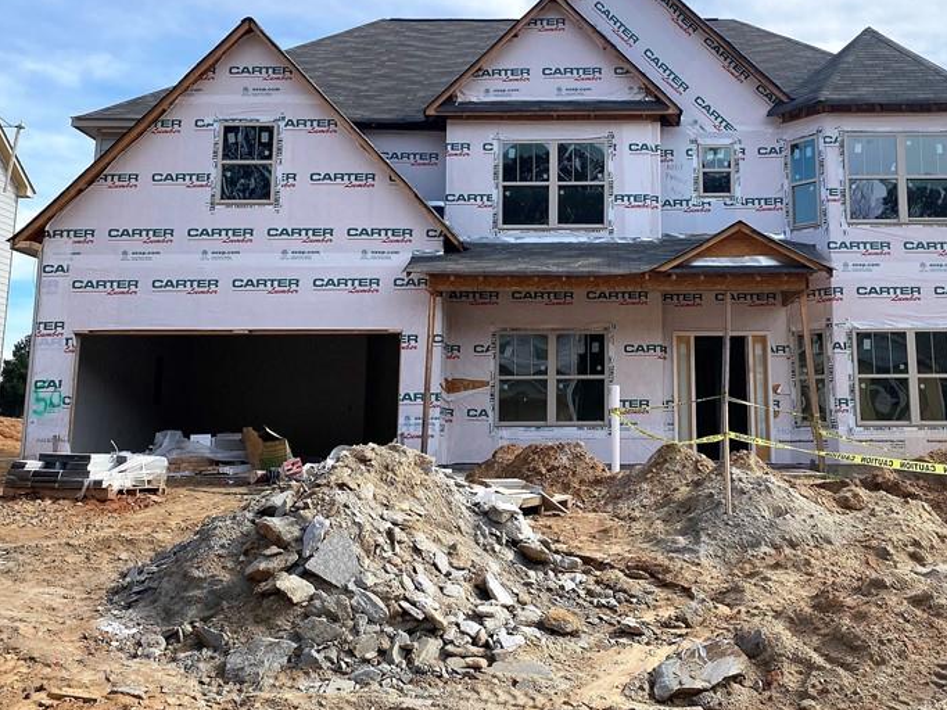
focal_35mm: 39
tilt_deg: +11.4
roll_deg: -0.8
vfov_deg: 36.5
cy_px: 250
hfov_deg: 47.4
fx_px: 1067
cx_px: 596
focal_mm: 4.25
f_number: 1.8
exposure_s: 1/2571
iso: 32
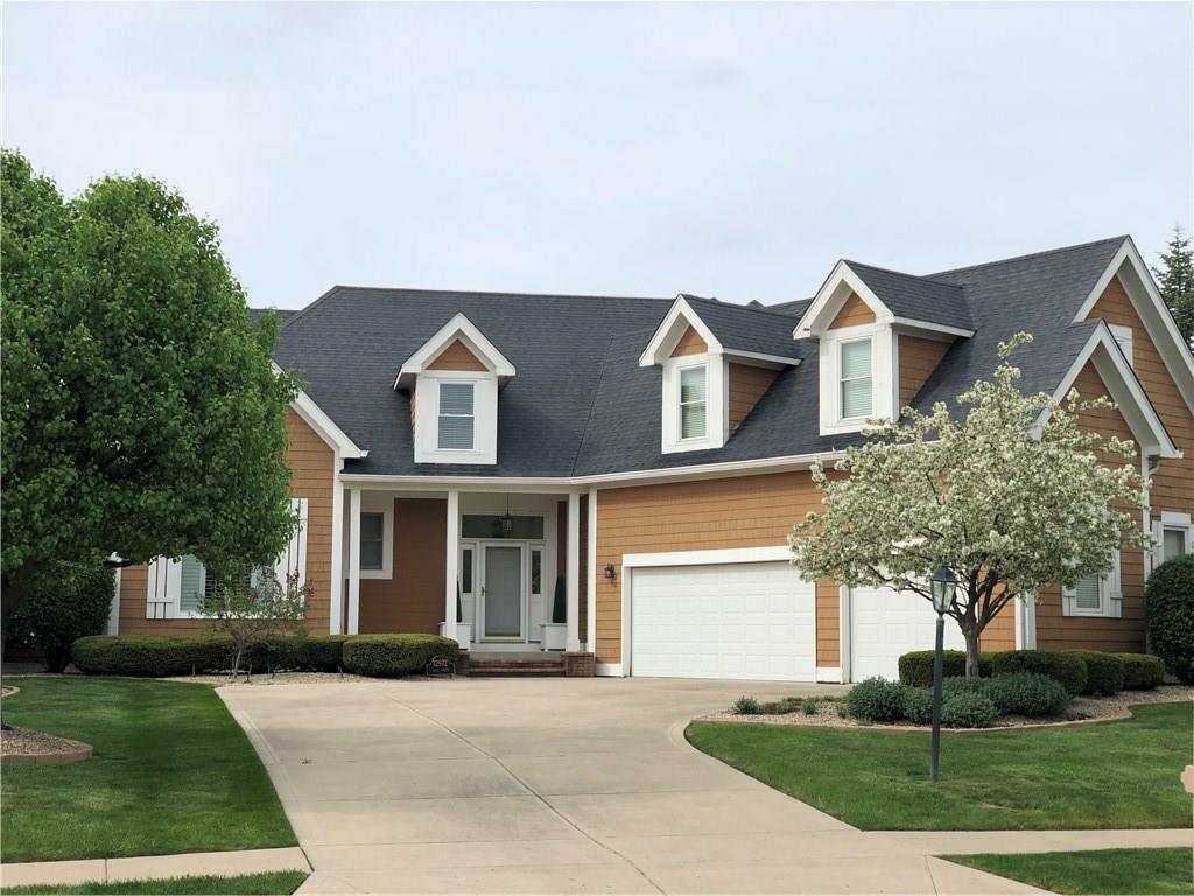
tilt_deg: +6.8
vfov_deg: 28.0
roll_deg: -0.8
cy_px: 448
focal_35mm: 52
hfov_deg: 36.8
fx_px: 1794
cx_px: 597
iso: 16
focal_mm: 6
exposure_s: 1/1215
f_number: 2.4
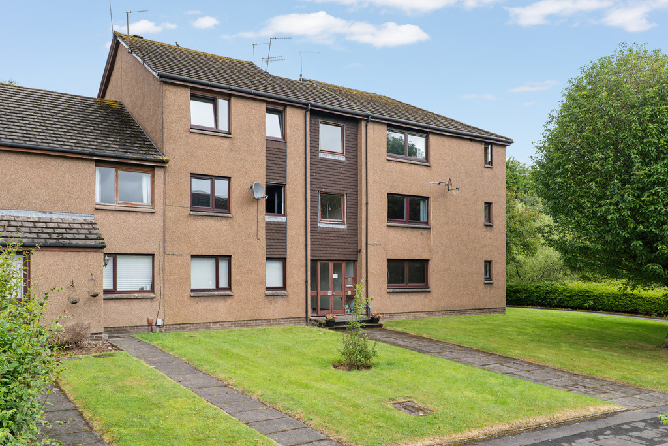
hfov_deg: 61.9
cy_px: 223
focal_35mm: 30
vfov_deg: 43.6
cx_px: 334
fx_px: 557
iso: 500
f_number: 8
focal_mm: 30
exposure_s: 1/100
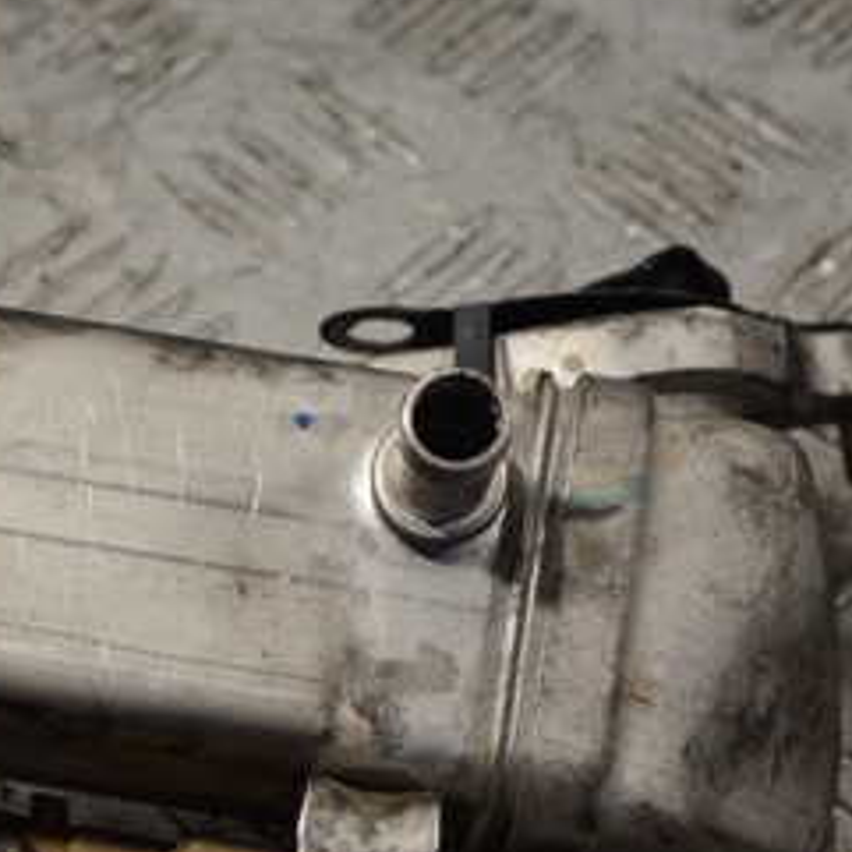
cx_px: 64
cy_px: 612
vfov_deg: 11.7
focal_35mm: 149
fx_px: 4149
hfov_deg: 11.6
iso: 100
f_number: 5.3
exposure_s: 1/30
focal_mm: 44
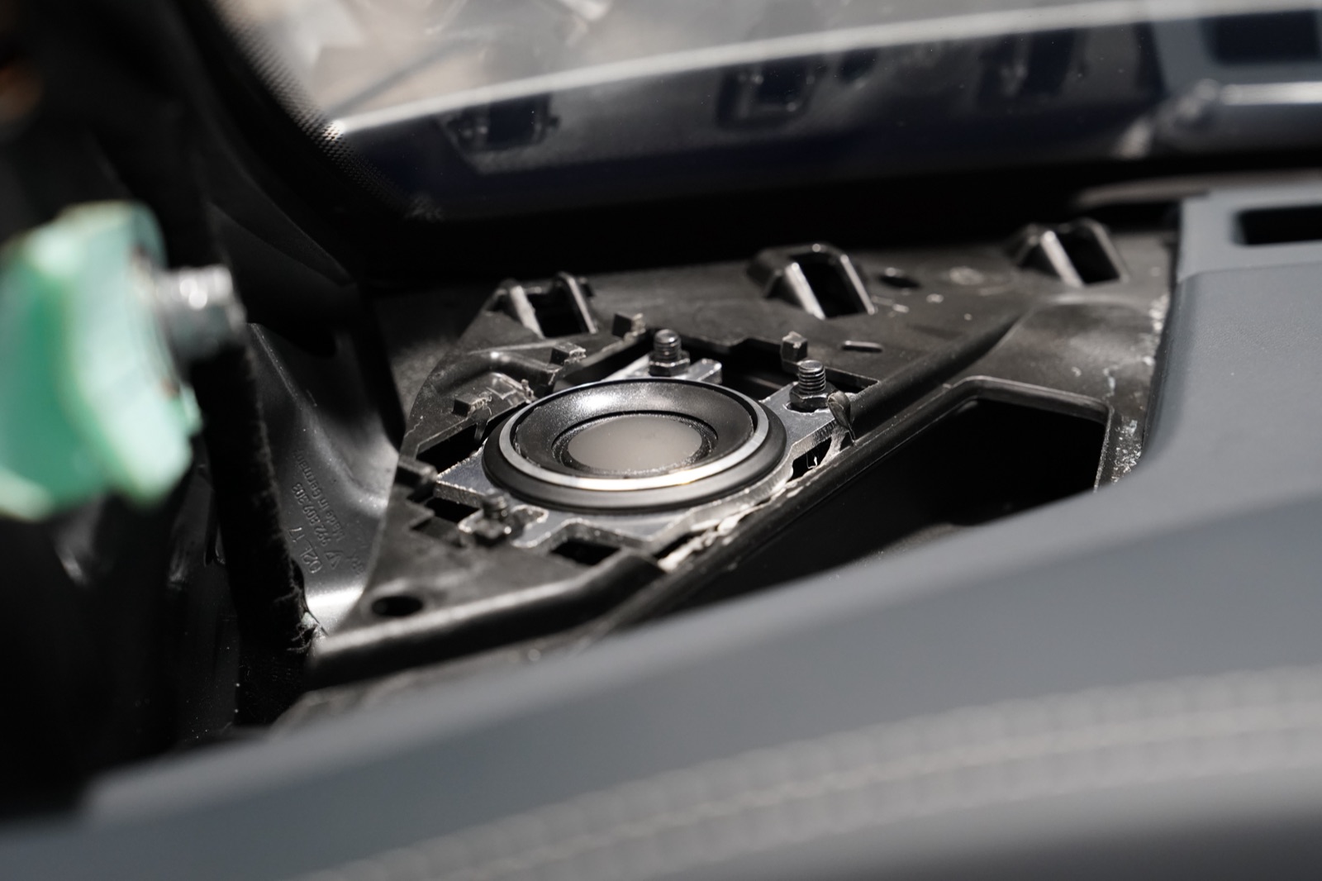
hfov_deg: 28.8
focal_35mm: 70
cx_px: 661
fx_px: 2570
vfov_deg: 19.4
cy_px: 440
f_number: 5
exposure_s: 1/100
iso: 3200
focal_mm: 70
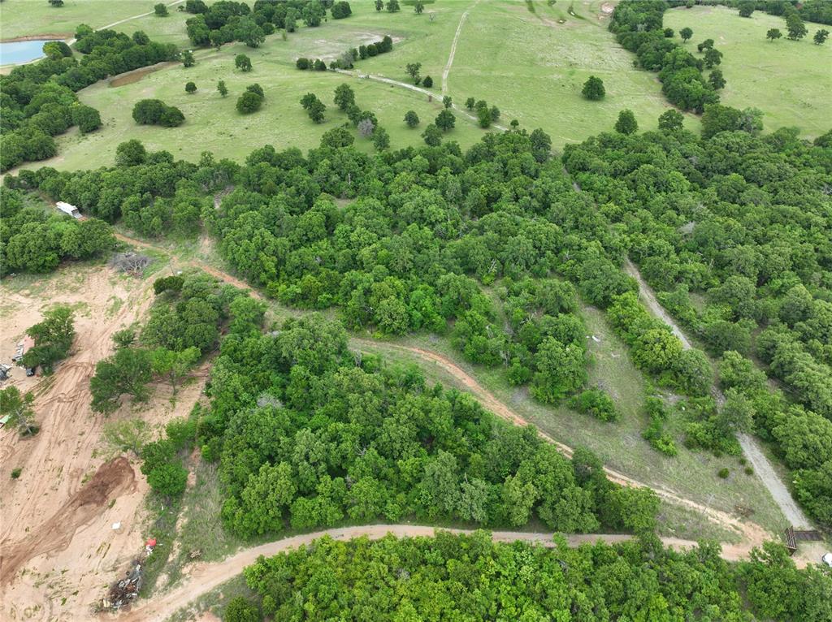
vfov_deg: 56.7
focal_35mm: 24
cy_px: 311
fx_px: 576
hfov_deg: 71.6
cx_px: 416
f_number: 2.8
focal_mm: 12.29
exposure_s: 1/500
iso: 100
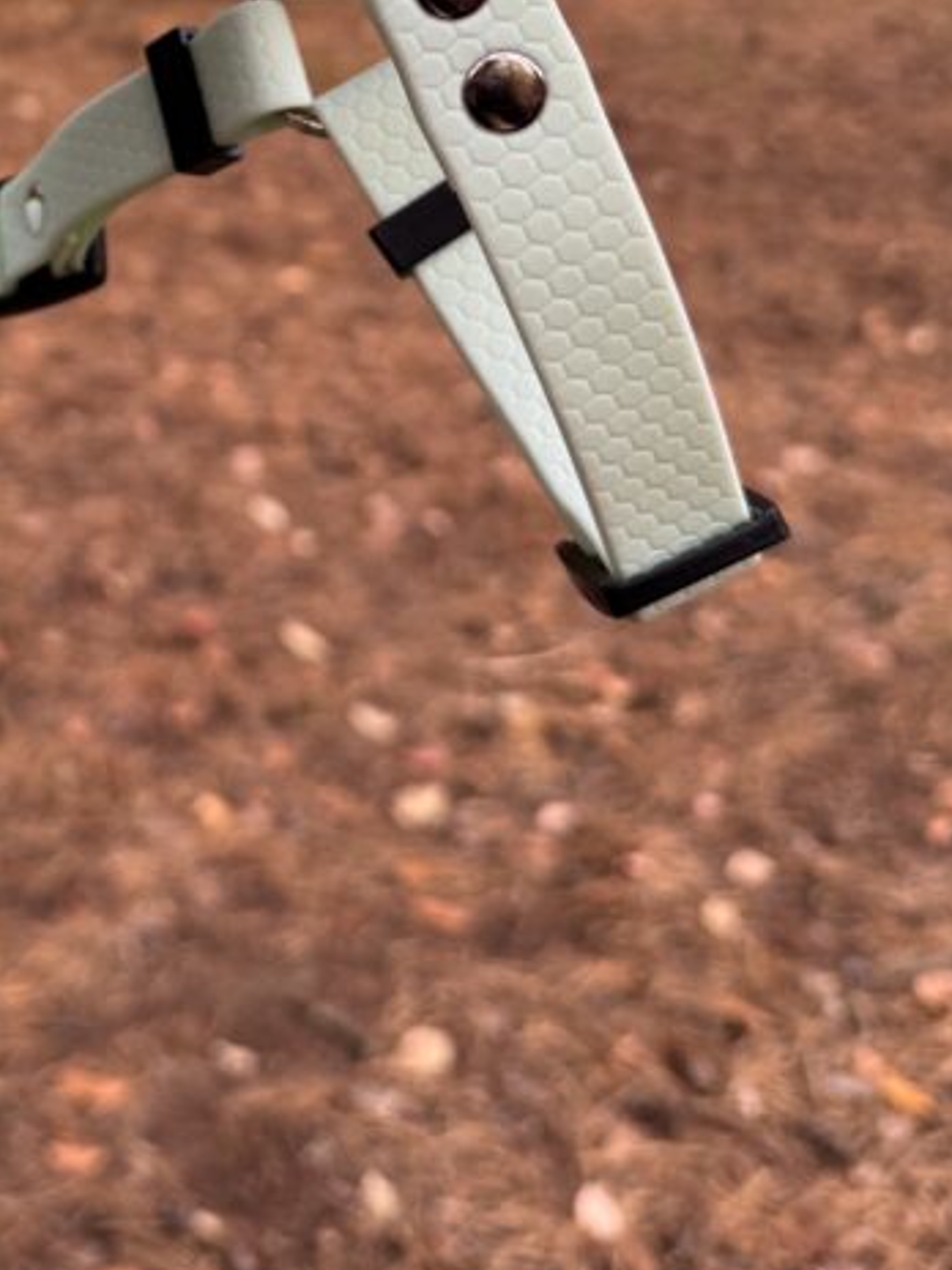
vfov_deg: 33.5
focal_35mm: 53
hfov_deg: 25.8
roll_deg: -0.7
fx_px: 1943
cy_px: 41
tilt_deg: -10.4
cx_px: -47
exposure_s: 1/276
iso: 64
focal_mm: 6.76
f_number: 1.78
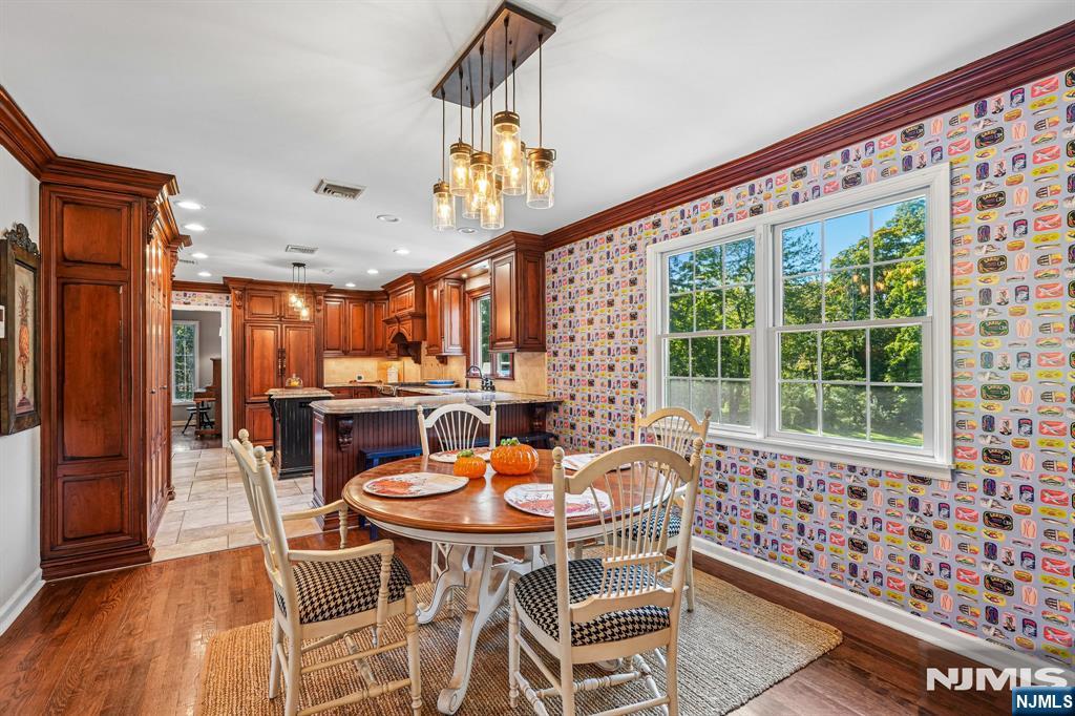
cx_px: 538
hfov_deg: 95.0
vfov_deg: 72.0
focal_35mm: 16
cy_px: 358
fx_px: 493
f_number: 8
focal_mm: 16.5
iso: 400
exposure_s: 1/13
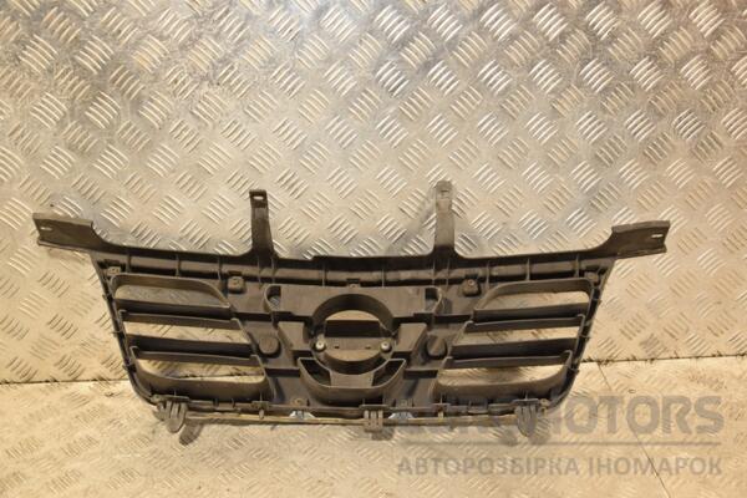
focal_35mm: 39
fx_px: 809
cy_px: 249
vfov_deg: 34.2
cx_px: 374
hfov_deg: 49.6
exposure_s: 1/100
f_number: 5
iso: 800
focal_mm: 26
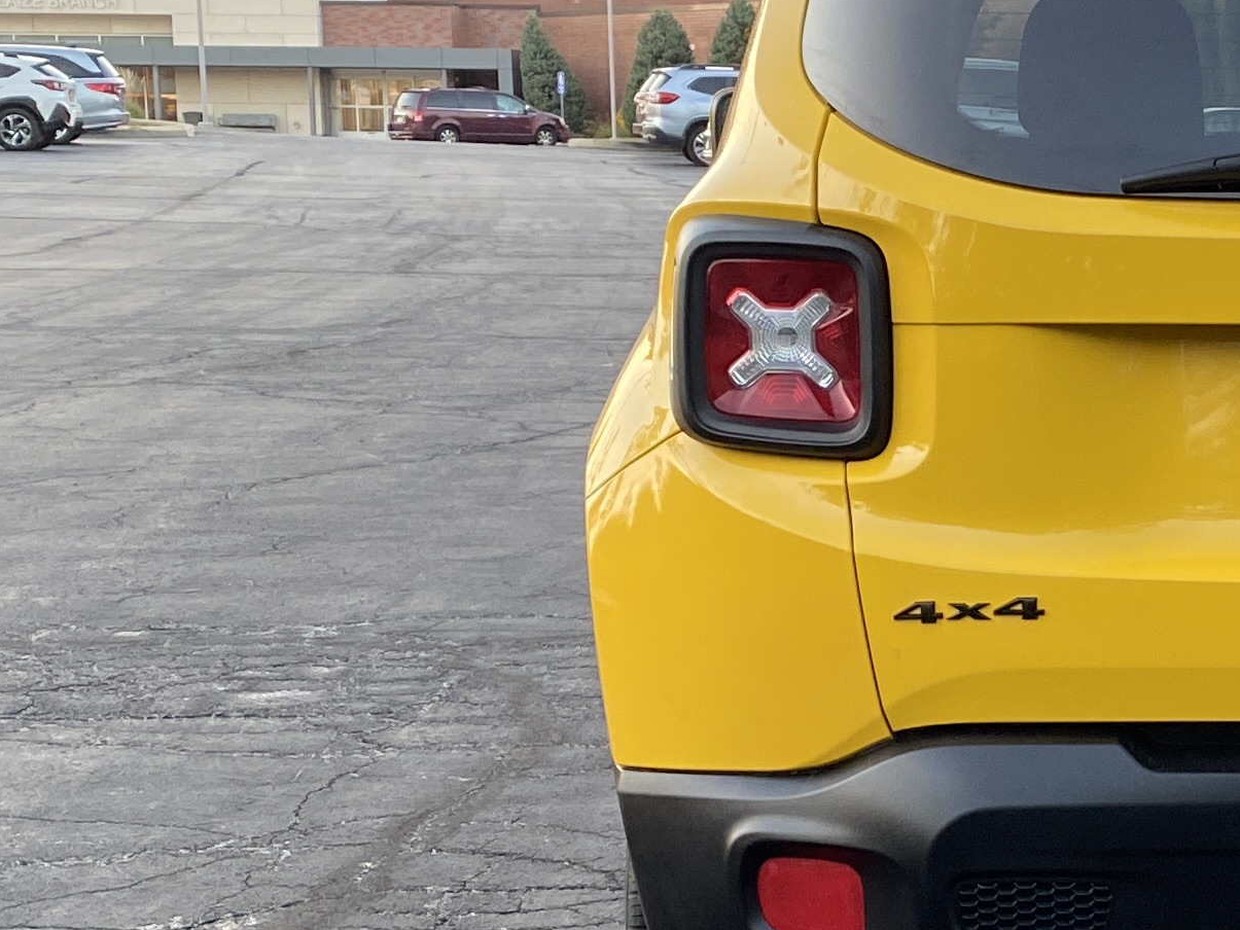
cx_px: 1448
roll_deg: -1.2
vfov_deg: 16.8
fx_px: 3117
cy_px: 750
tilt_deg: -8.5
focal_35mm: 87
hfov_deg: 21.1
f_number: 1.8
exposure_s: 1/121
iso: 125
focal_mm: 4.25
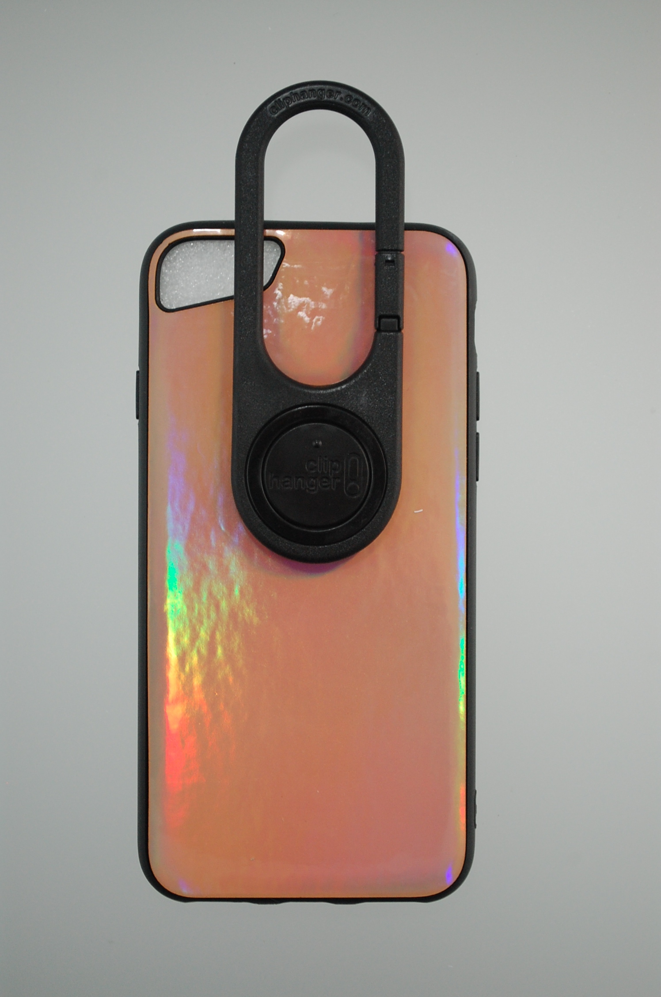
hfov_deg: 19.7
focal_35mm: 69
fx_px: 1907
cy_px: 498
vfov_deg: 29.3
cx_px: 330
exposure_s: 1/30
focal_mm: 46
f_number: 5.3
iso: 720
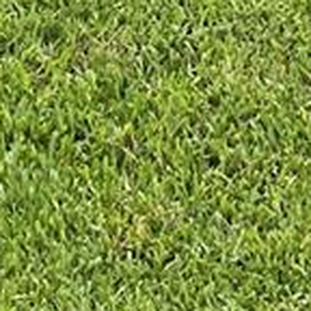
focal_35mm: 213
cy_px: -436
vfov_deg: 7.6
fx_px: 2165
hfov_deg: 8.2
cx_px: -6
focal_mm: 3
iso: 16
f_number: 1.8
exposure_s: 1/781
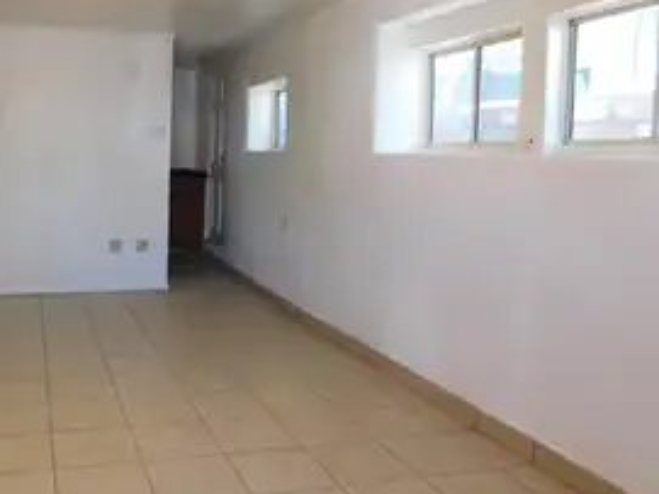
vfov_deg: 41.6
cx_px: 175
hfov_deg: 51.9
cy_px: 202
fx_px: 647
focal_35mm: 34
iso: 160
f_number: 3
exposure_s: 1/30
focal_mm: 4
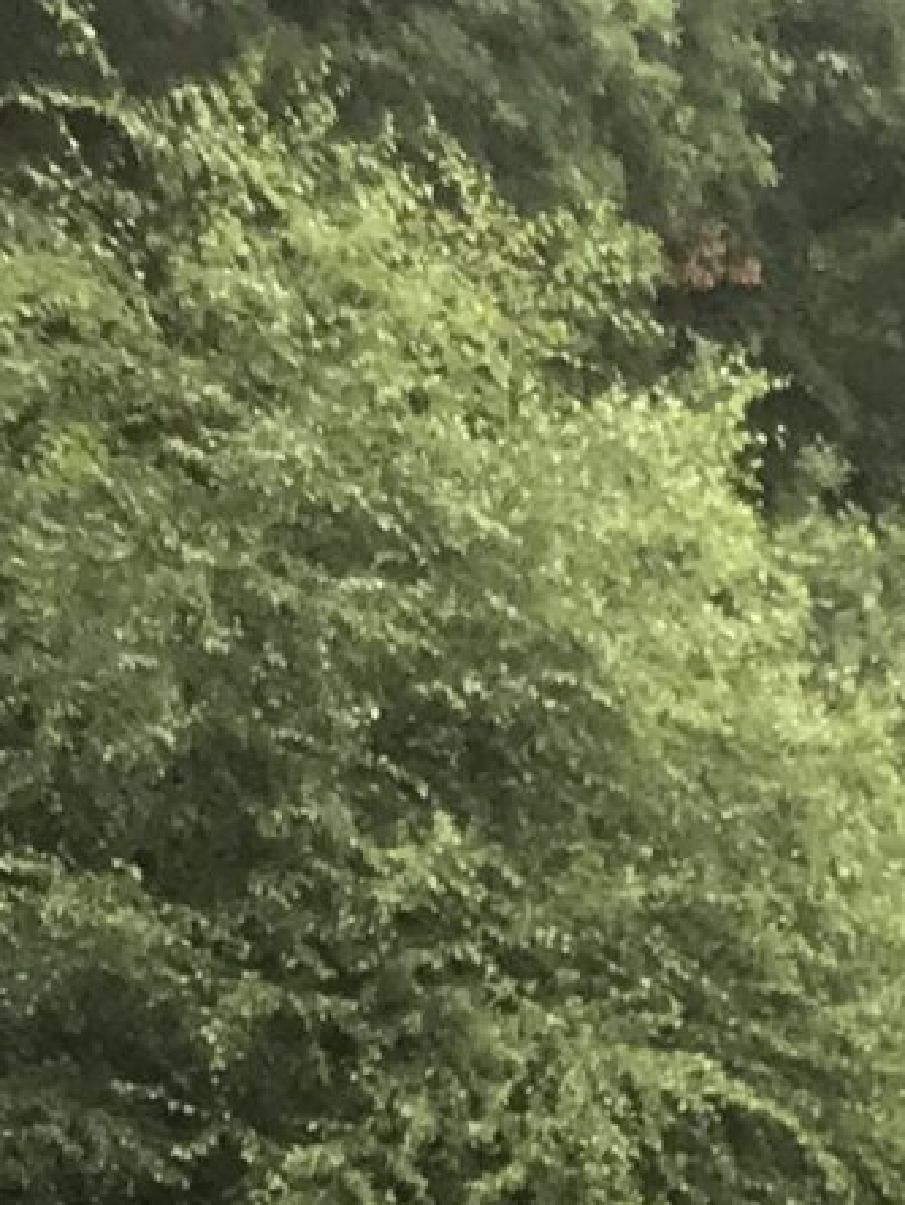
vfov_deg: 10.0
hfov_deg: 8.2
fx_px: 5610
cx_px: 2401
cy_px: 3263
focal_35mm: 161
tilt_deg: -17.0
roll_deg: -1.5
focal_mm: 3.99
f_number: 1.8
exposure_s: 1/100
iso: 25
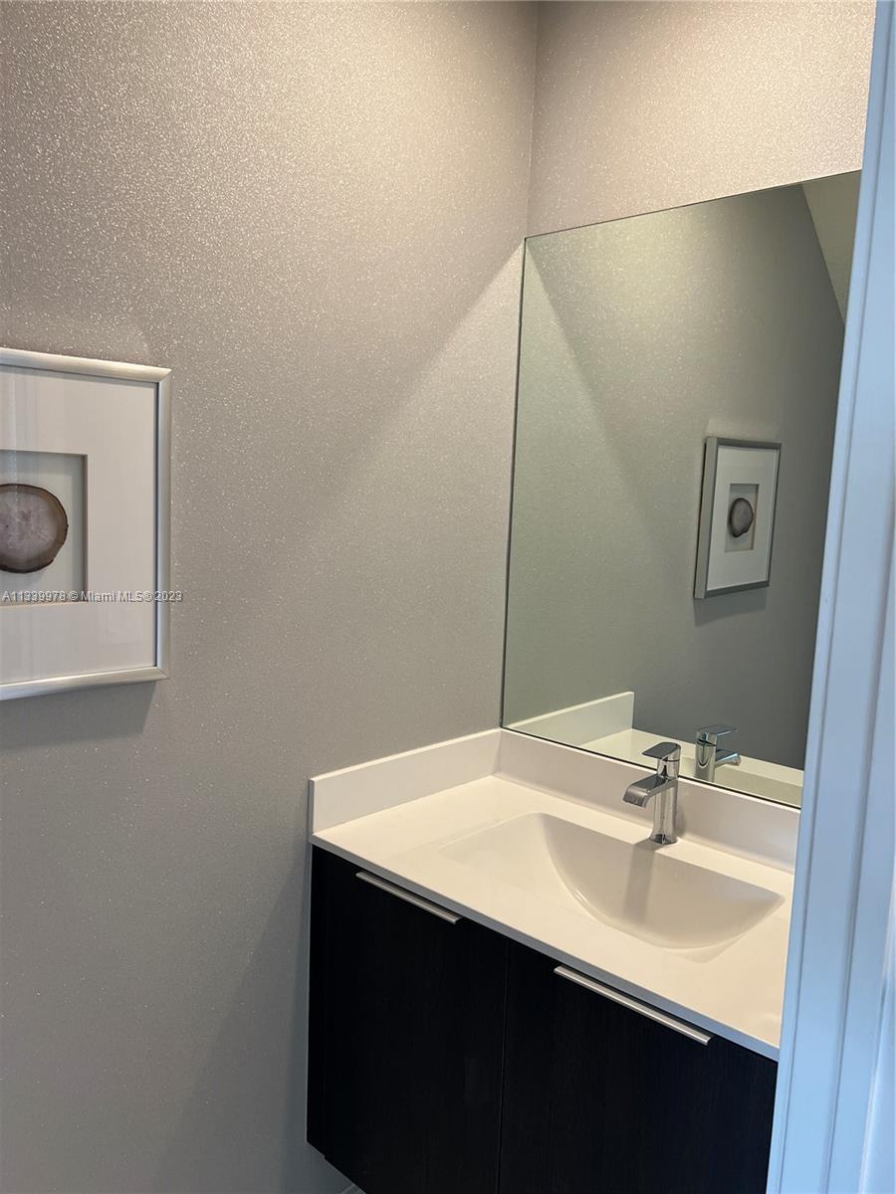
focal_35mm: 26
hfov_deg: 53.1
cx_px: 448
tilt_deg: -7.7
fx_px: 897
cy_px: 597
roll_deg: -2.2
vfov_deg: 67.3
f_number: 1.5
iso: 125
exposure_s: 1/120
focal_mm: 5.7
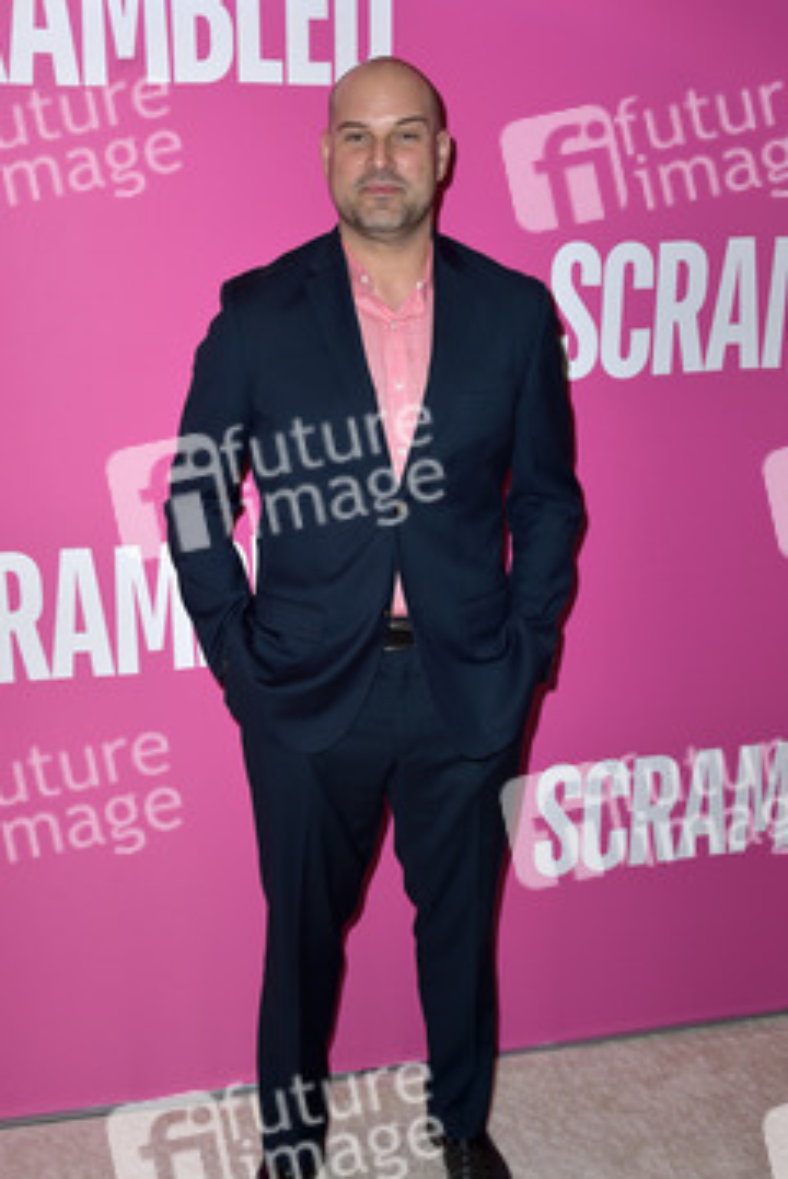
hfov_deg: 34.3
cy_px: 647
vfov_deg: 49.4
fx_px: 1278
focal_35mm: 39
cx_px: 373
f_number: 6.3
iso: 160
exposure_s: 1/250
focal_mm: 35
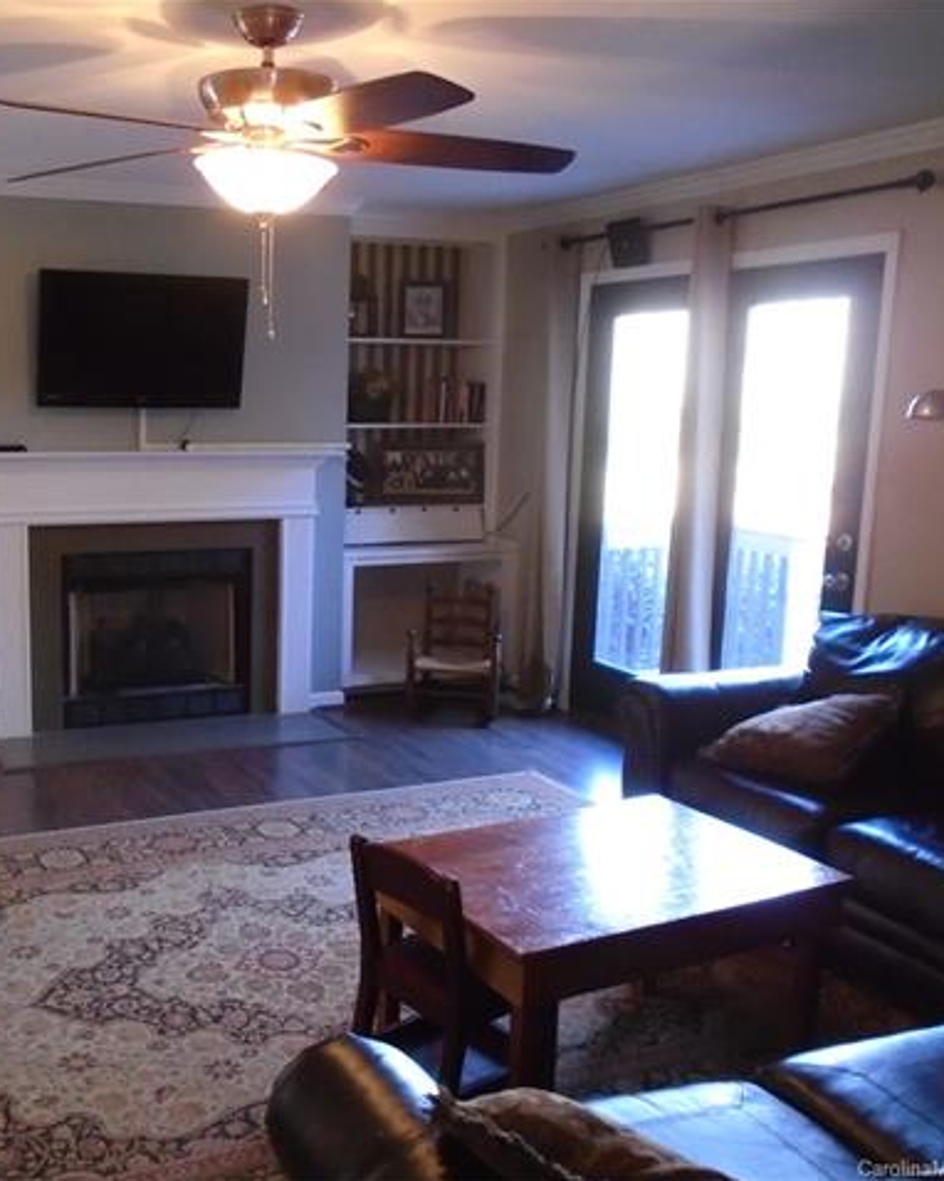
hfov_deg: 42.1
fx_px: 1188
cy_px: 590
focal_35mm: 34
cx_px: 245
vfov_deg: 52.9
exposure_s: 1/15
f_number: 3.2
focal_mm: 4.6
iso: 400
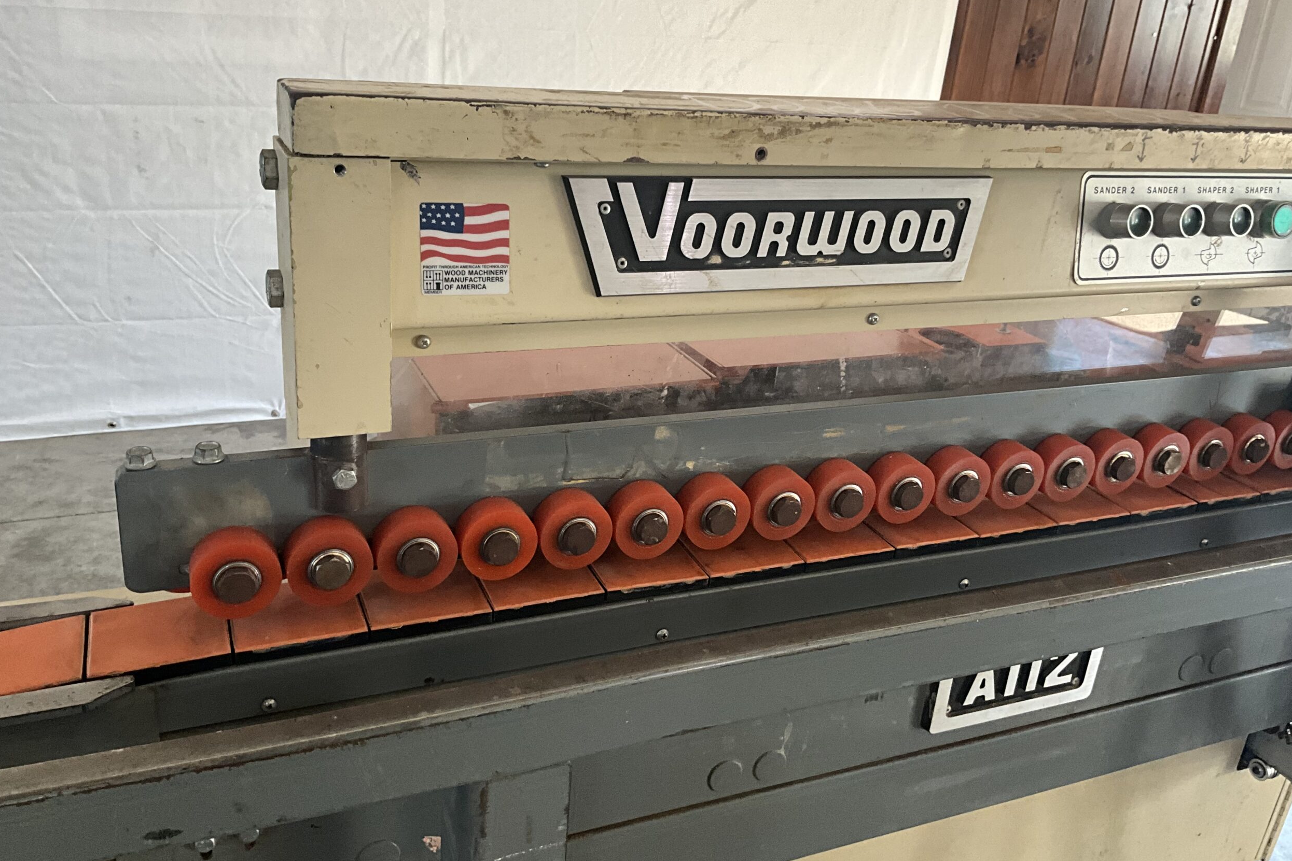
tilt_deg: -22.8
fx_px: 1113
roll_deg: -4.5
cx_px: 636
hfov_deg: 60.3
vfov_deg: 42.3
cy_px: 404
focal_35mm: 31
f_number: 1.8
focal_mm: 3
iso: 80
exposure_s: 1/60
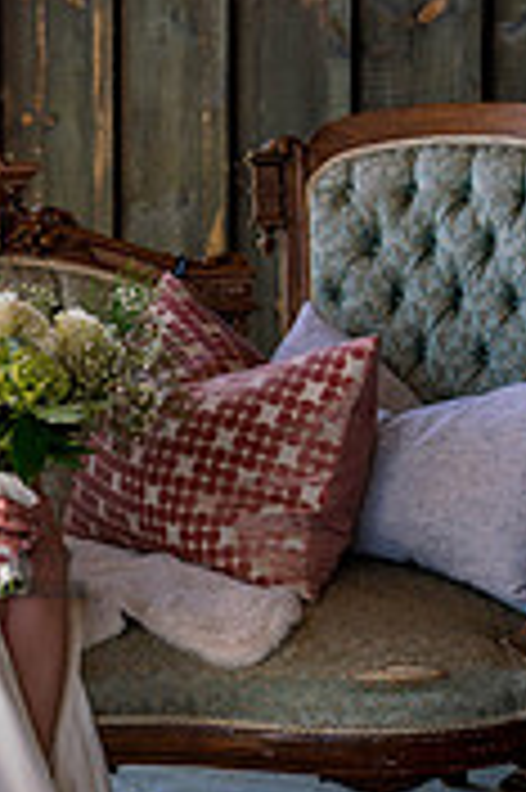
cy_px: 531
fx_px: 3030
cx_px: -99
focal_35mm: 138
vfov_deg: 14.8
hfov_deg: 9.8
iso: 400
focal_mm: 54
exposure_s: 1/1250
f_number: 2.5
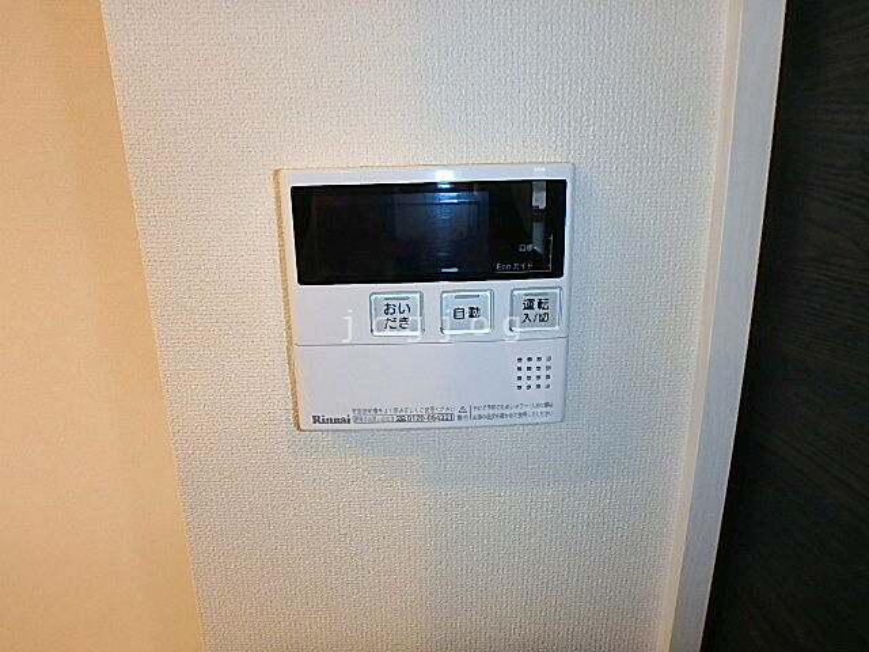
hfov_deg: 79.0
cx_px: 434
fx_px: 527
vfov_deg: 63.4
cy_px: 326
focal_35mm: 21
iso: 125
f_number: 3.5
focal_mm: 3.7
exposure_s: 1/30
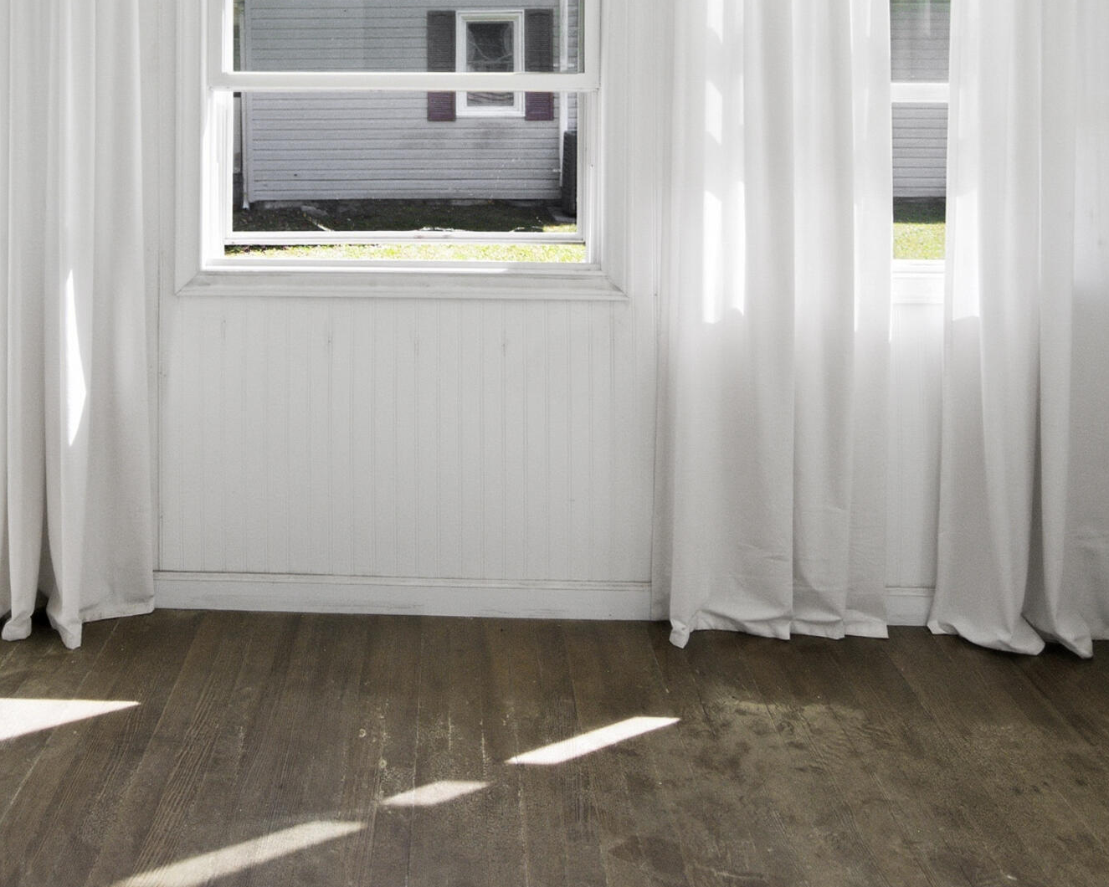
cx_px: 411
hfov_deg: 50.9
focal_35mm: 35
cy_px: 63
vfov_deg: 38.7
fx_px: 1151
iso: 400
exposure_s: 1/250
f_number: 8
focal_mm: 11
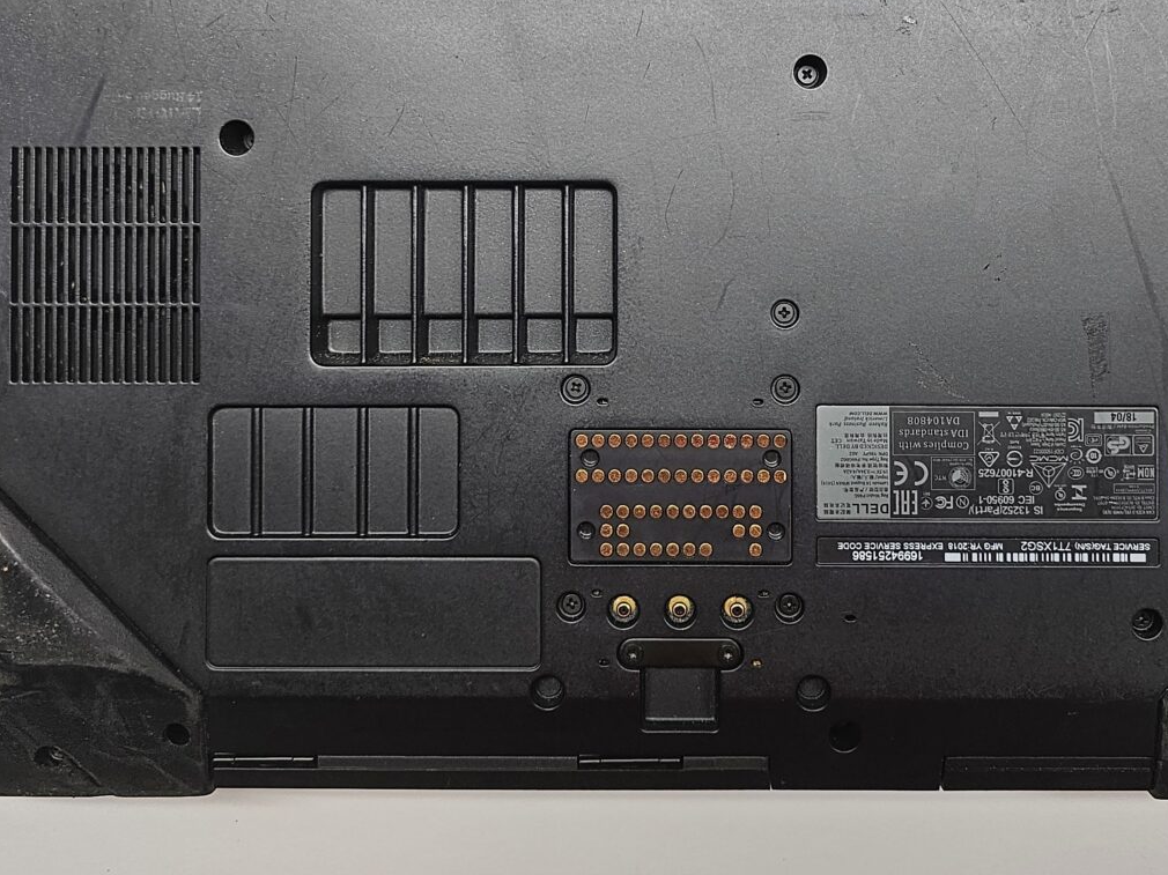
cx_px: 668
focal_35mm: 41
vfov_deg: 33.9
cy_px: 157
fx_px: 1383
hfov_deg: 45.7
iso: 64
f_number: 1.7
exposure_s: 1/120
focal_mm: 6.3
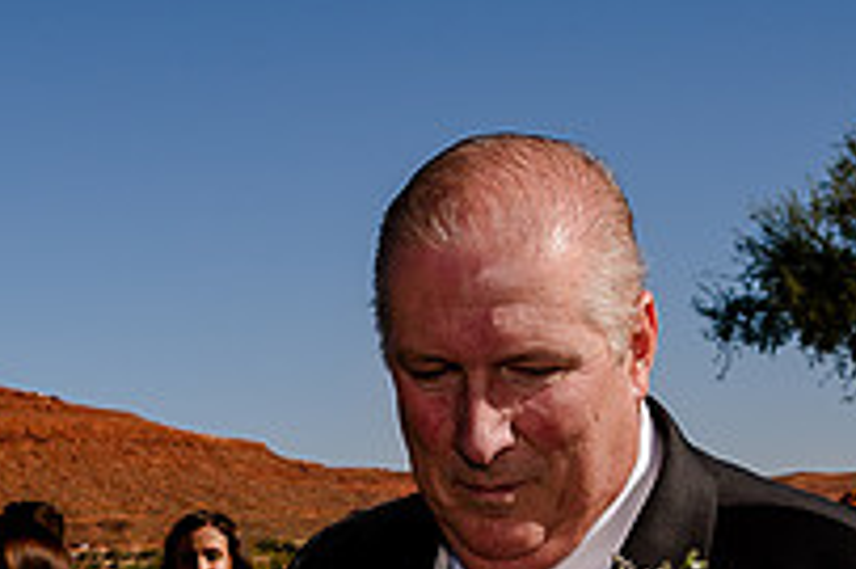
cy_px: 575
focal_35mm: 105
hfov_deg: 19.4
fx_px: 2495
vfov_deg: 12.8
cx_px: 298
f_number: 10
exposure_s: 1/320
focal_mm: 24
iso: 125
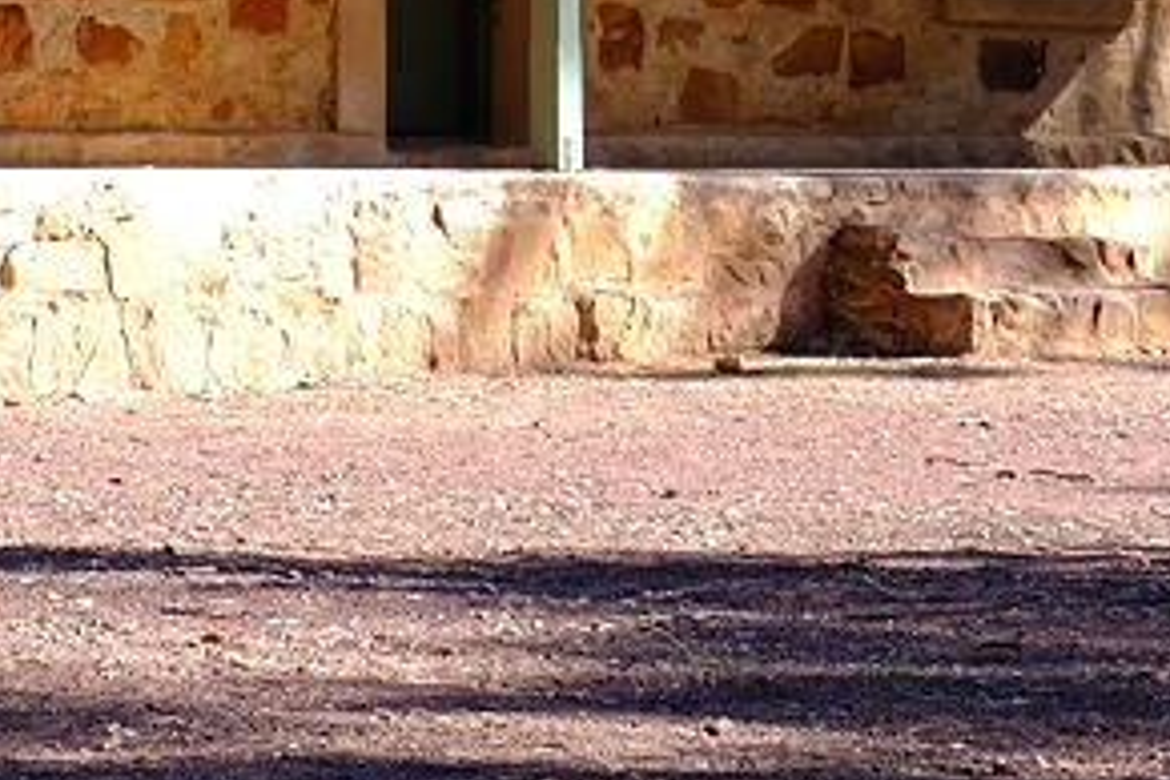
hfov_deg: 7.0
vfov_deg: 4.7
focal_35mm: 292
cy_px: -517
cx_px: -8
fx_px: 9489
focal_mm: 55
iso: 200
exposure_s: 1/150
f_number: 5.6
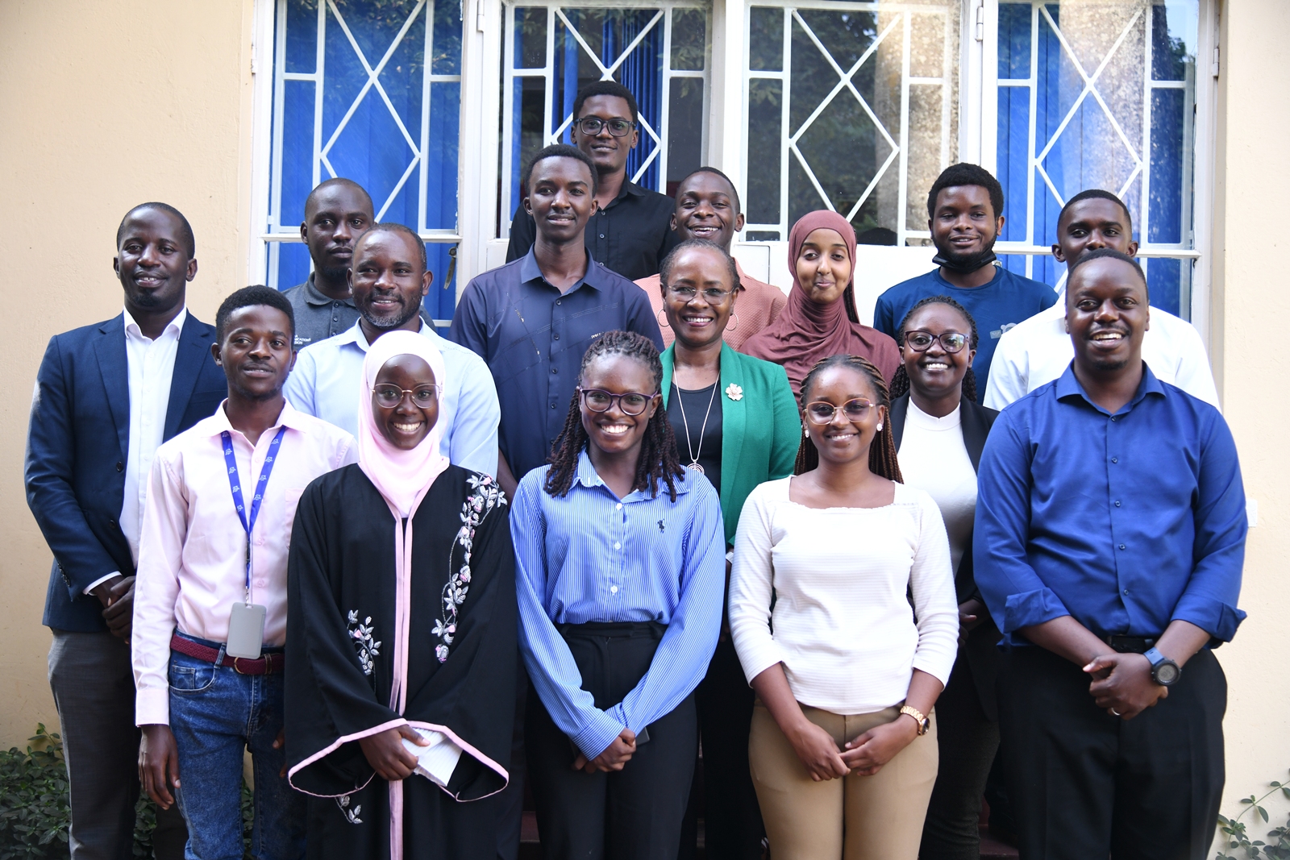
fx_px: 1720
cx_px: 645
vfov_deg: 28.1
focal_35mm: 48
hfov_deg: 41.1
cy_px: 430
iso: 720
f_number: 4
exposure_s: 1/200
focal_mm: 48
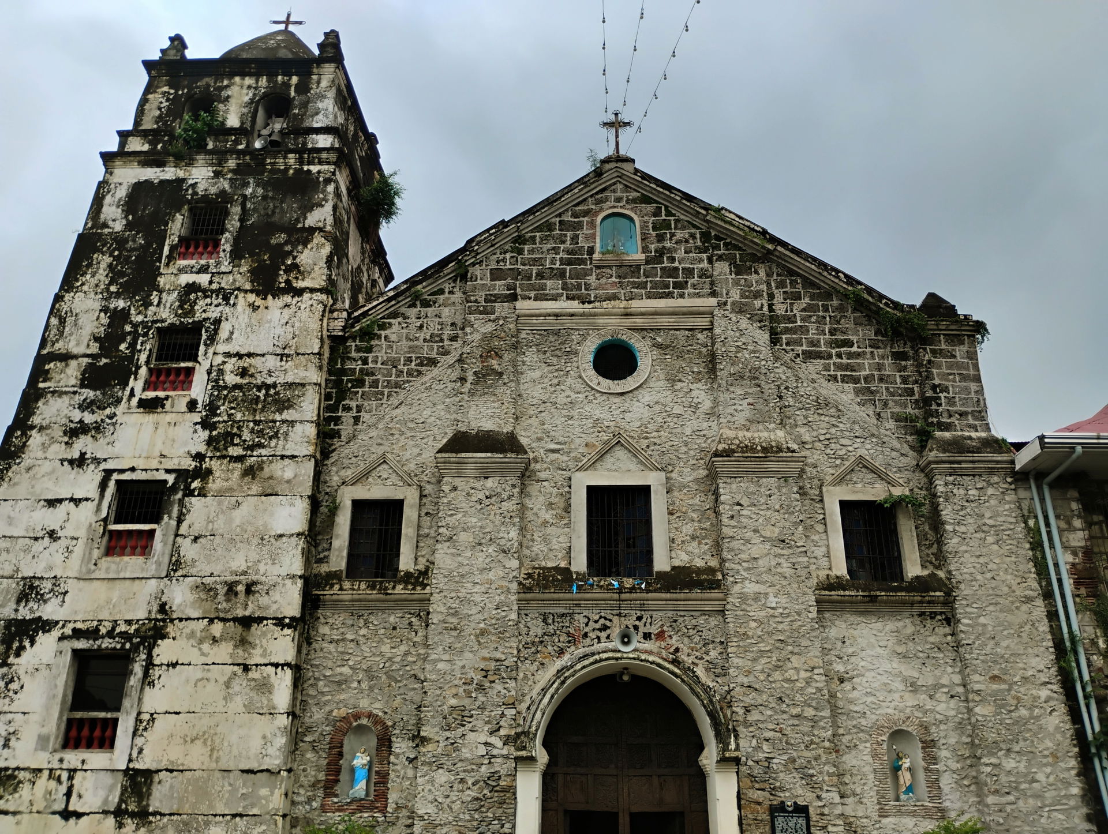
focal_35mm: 28
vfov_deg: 49.9
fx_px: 898
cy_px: 417
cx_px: 554
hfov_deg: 63.4
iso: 100
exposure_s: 1/720
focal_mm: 4.26
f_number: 1.8
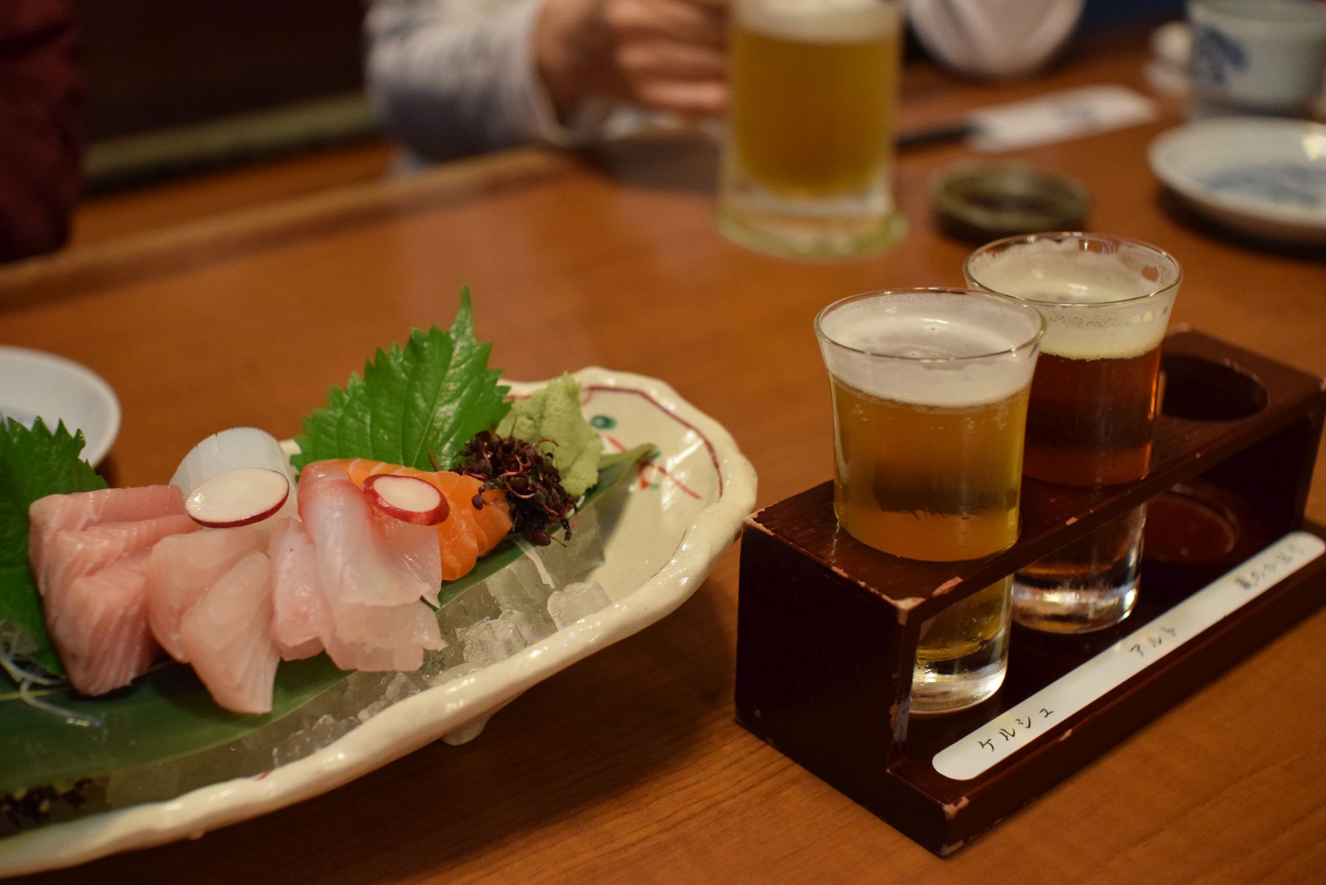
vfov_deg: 29.9
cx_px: 663
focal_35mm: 45
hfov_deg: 43.6
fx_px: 1658
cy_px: 442
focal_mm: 30
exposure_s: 1/320
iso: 1600
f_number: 3.5
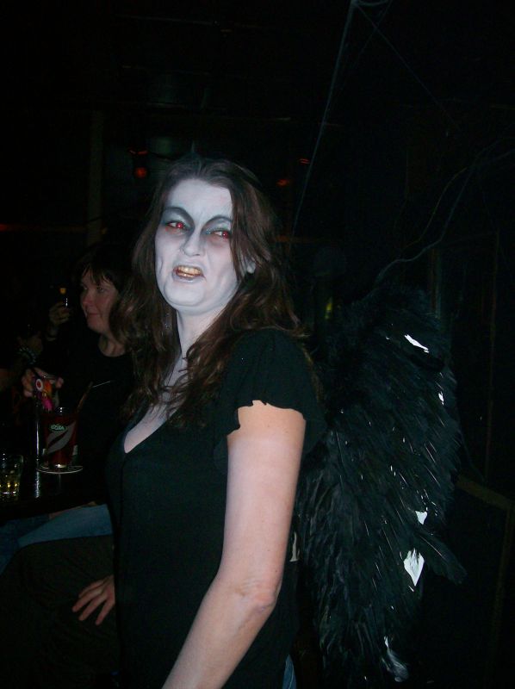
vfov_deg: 51.4
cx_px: 258
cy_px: 344
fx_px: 716
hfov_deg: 39.6
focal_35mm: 36
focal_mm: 6
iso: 140
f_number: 2.7
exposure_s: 1/64
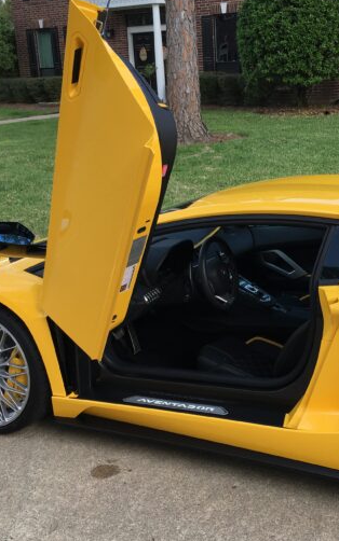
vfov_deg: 42.6
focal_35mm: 47
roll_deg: +3.4
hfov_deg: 27.1
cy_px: 277
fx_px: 694
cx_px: 252
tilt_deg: -14.4
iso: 25
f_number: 2.2
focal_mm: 4.15
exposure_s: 1/392
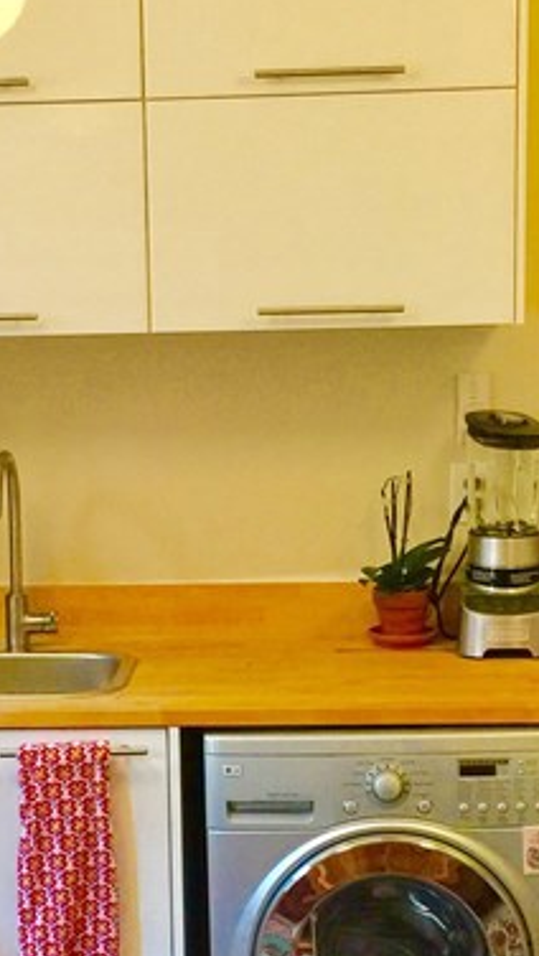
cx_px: 178
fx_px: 2181
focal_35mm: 86
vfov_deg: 24.5
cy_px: 679
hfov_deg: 14.1
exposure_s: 1/15
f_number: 2.2
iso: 50
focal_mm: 4.15
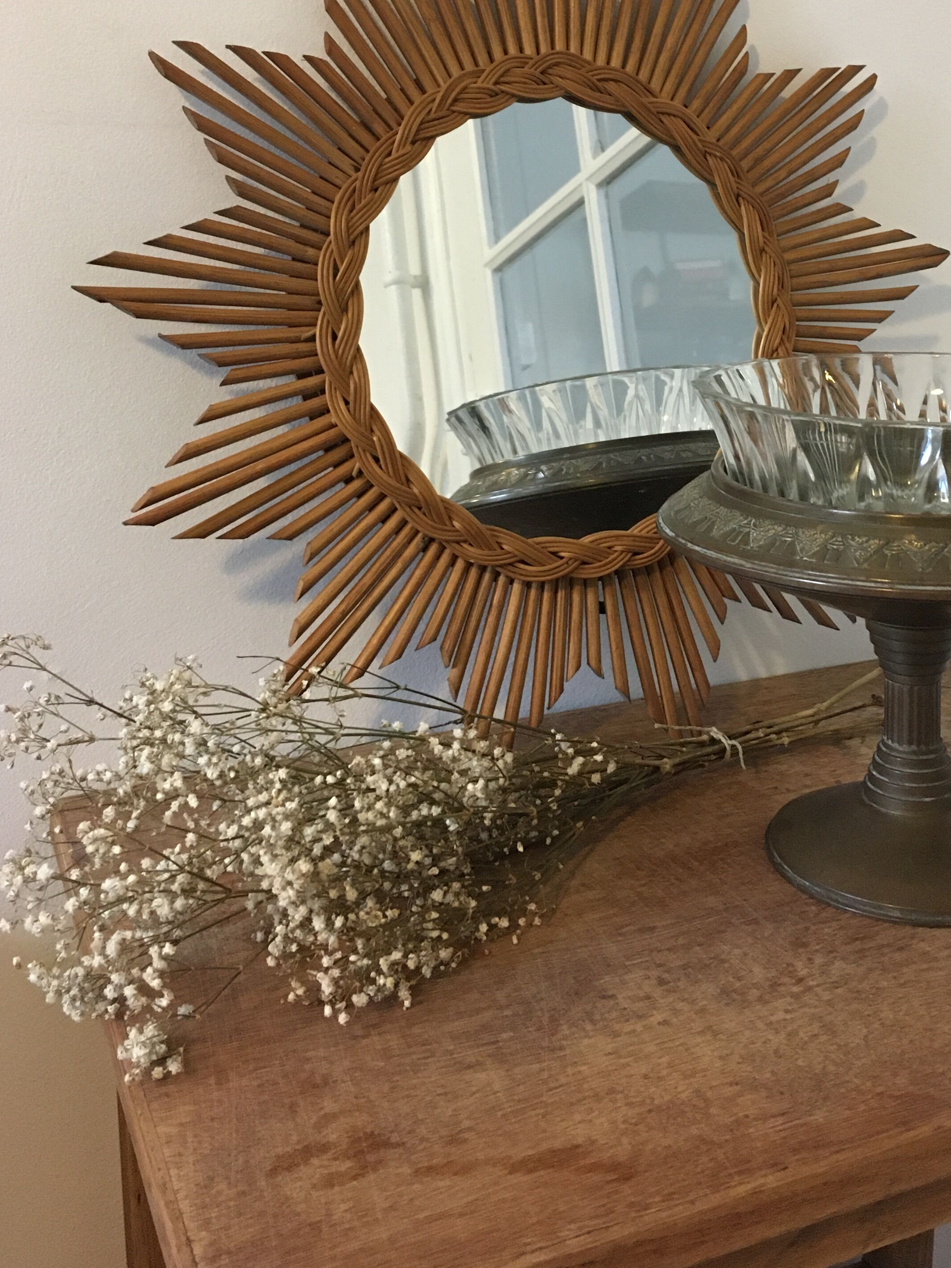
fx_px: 1502
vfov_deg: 45.0
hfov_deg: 34.8
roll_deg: -1.8
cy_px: 408
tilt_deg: -10.5
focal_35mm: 41
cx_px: 630
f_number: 2.2
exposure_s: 1/17
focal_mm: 4.15
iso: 250
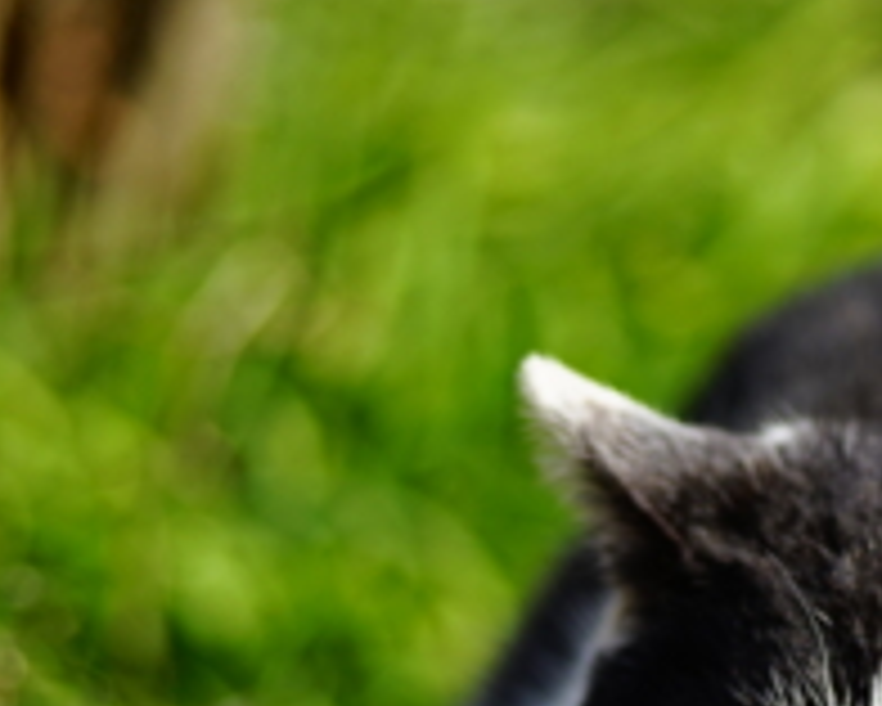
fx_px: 8018
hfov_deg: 6.3
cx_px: 864
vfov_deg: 5.0
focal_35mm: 307
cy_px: 870
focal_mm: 100
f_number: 2.8
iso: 125
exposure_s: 1/500
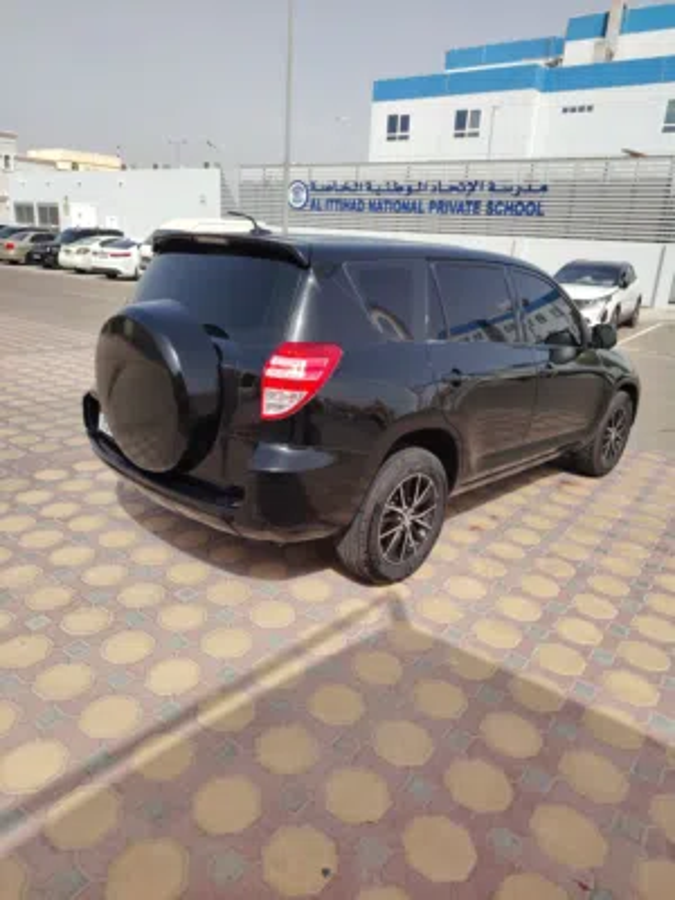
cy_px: 450
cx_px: 338
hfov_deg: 56.8
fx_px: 624
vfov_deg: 71.6
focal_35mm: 24
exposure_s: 1/815
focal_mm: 5.25
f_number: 1.75
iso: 100
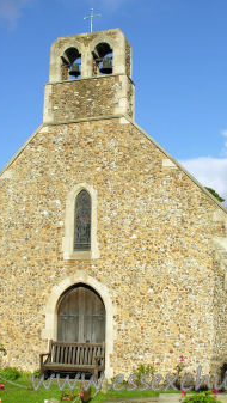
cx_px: 110
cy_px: 205
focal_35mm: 52
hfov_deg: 23.1
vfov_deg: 39.8
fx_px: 555
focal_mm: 8.9
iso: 50
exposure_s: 1/189
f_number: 6.3
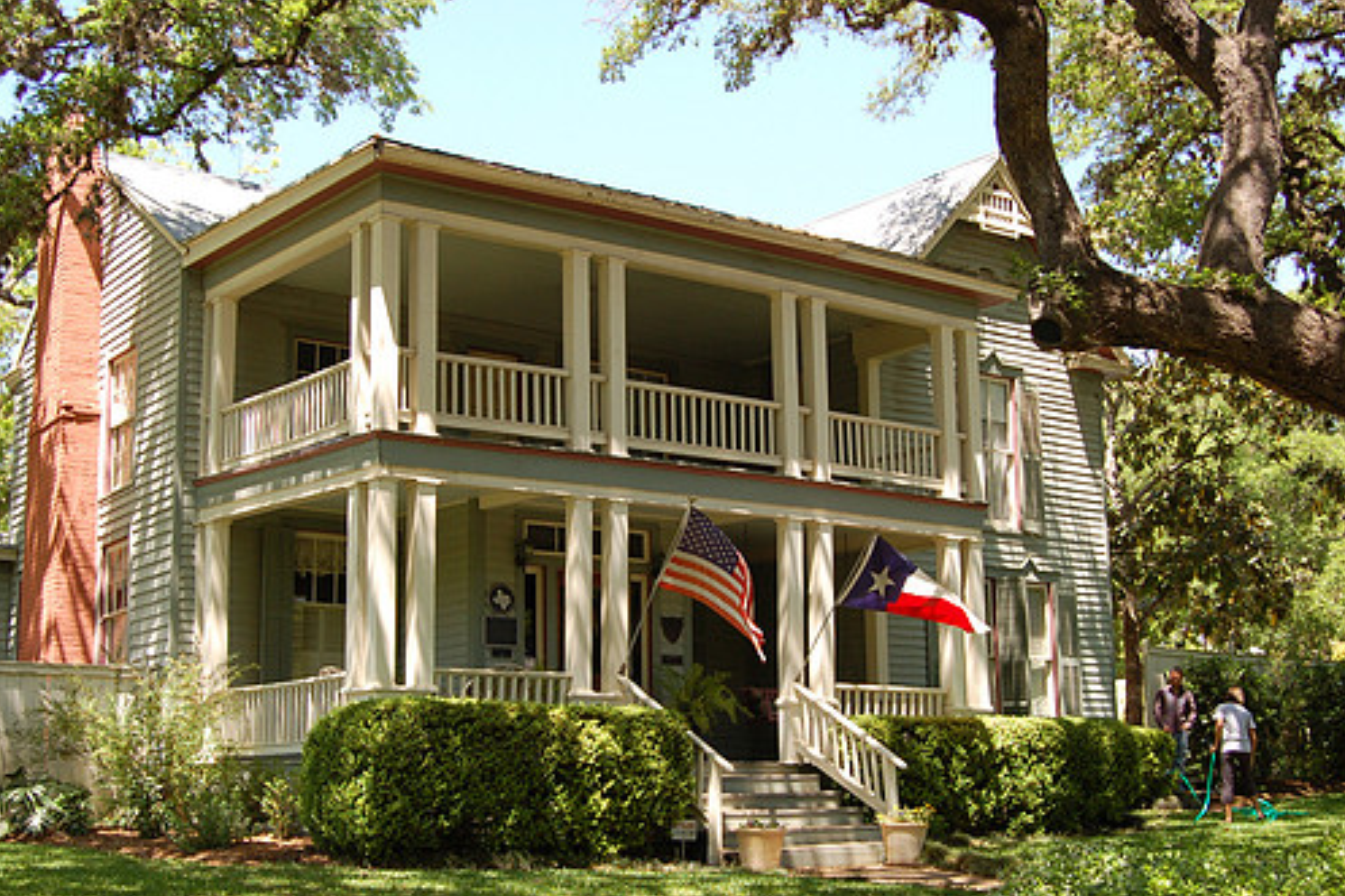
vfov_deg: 27.5
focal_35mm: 49
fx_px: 1830
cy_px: 493
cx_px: 671
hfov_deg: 40.4
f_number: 6.3
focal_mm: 28
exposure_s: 1/160
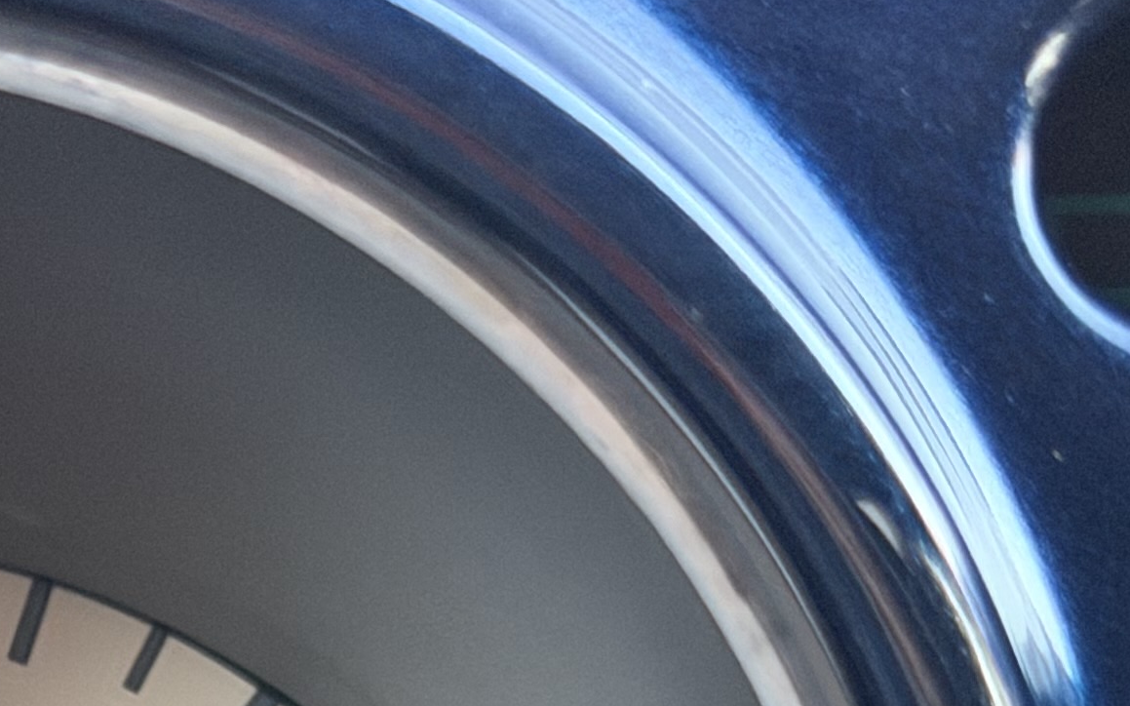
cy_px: 1315
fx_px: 5450
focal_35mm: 177
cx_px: -233
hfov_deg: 11.6
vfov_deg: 7.2
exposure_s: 1/40
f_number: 1.78
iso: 400
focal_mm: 6.76
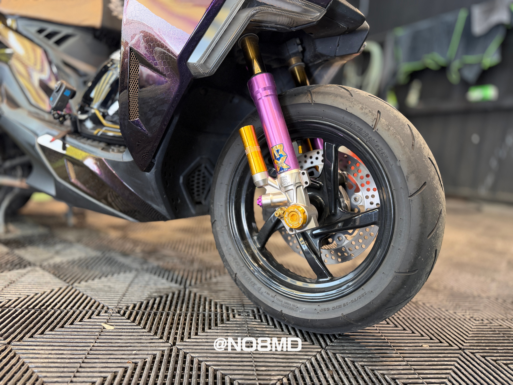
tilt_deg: -6.2
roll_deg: -3.7
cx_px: 256
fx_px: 356
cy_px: 192
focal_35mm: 24
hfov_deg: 71.6
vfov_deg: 56.8
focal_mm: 6.76
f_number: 1.78
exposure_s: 1/64
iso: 160
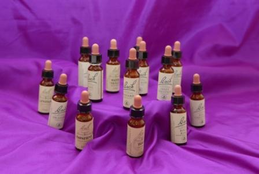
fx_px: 346
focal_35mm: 48
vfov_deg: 28.2
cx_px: 130
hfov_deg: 41.1
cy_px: 87
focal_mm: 32
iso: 200
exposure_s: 1/60
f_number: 5
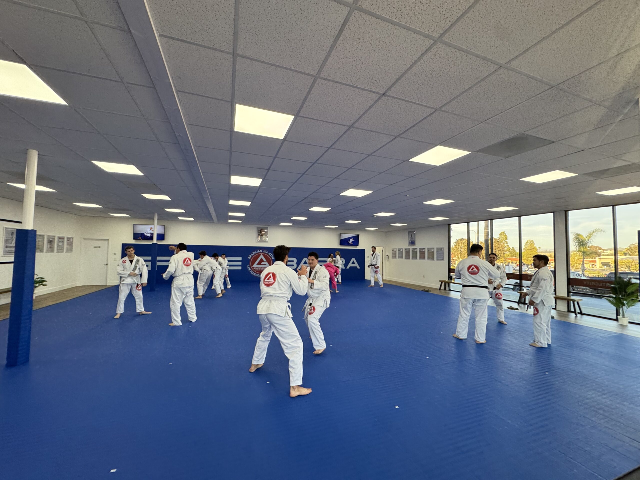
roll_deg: +1.2
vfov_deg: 85.7
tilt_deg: +0.8
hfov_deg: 102.1
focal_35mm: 14
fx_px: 259
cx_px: 320
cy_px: 240
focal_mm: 2.22
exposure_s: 1/120
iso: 100
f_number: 2.2
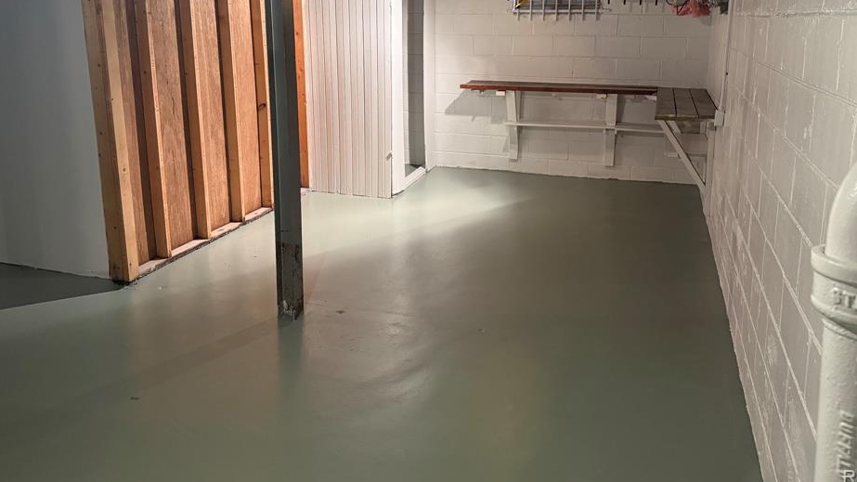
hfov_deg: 66.0
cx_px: 461
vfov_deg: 39.4
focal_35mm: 29
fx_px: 659
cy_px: 136
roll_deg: -0.6
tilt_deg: -10.5
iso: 500
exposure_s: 1/60
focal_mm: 6.76
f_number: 1.78
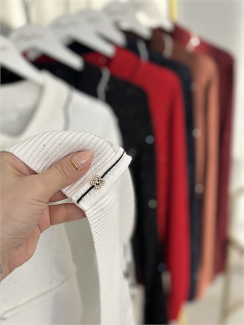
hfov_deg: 30.3
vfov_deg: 39.6
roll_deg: +1.7
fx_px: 451
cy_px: 162
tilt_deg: -27.6
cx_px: 122
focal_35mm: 48
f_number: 1.78
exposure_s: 1/348
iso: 80
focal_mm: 6.86
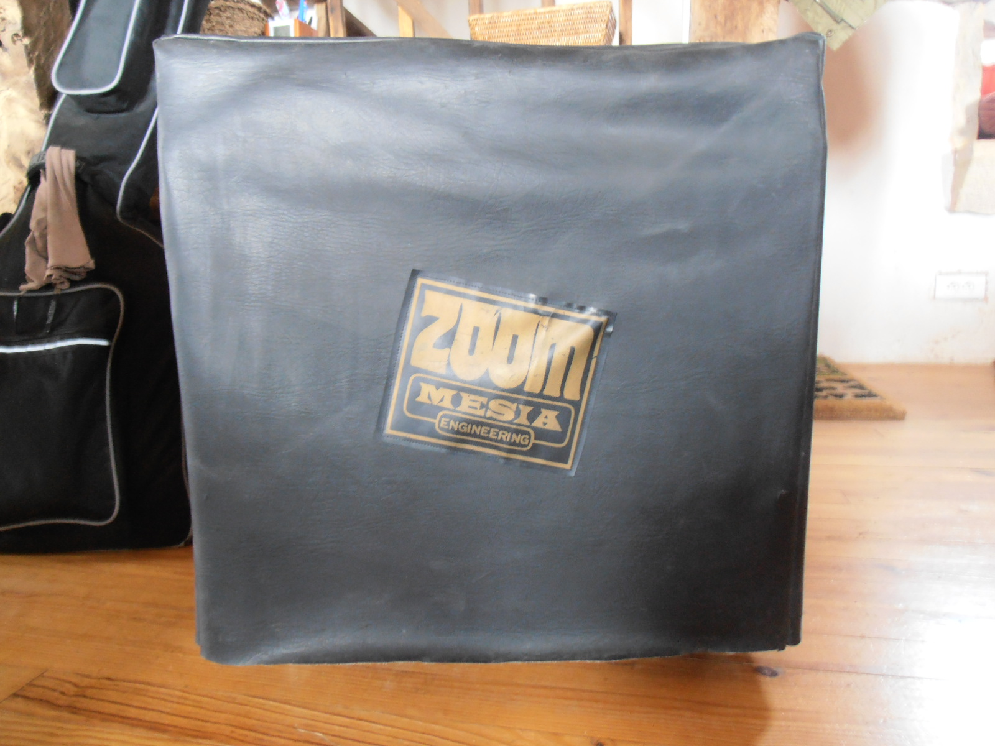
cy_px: 373
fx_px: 690
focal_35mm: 24
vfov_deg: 56.8
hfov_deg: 71.6
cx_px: 498
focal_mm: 4.2
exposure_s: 1/2
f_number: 3
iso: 200
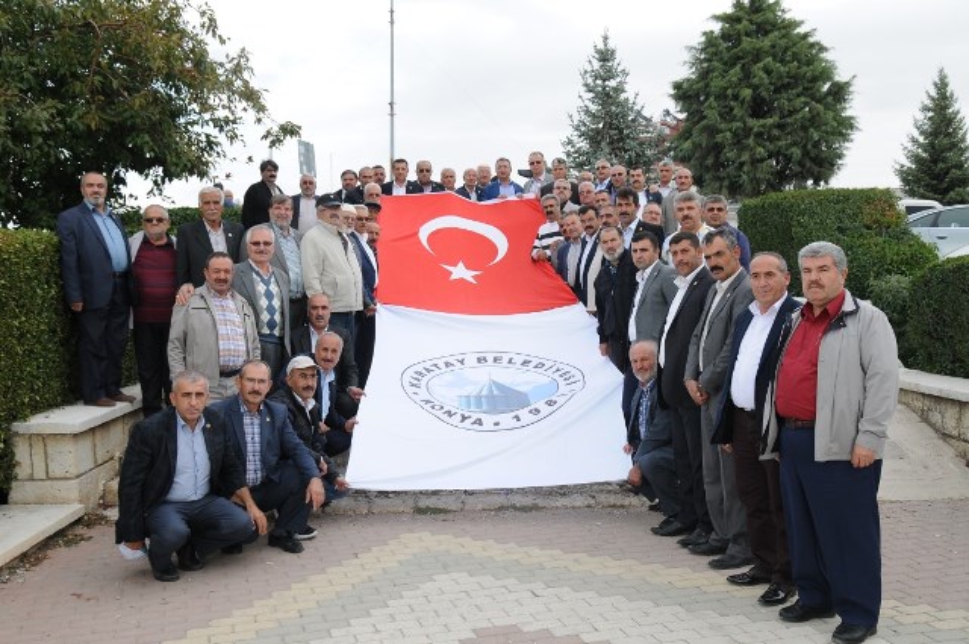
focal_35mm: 38
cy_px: 322
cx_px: 484
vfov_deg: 35.4
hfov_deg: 51.3
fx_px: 1008
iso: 200
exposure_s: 1/160
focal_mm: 25
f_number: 6.3
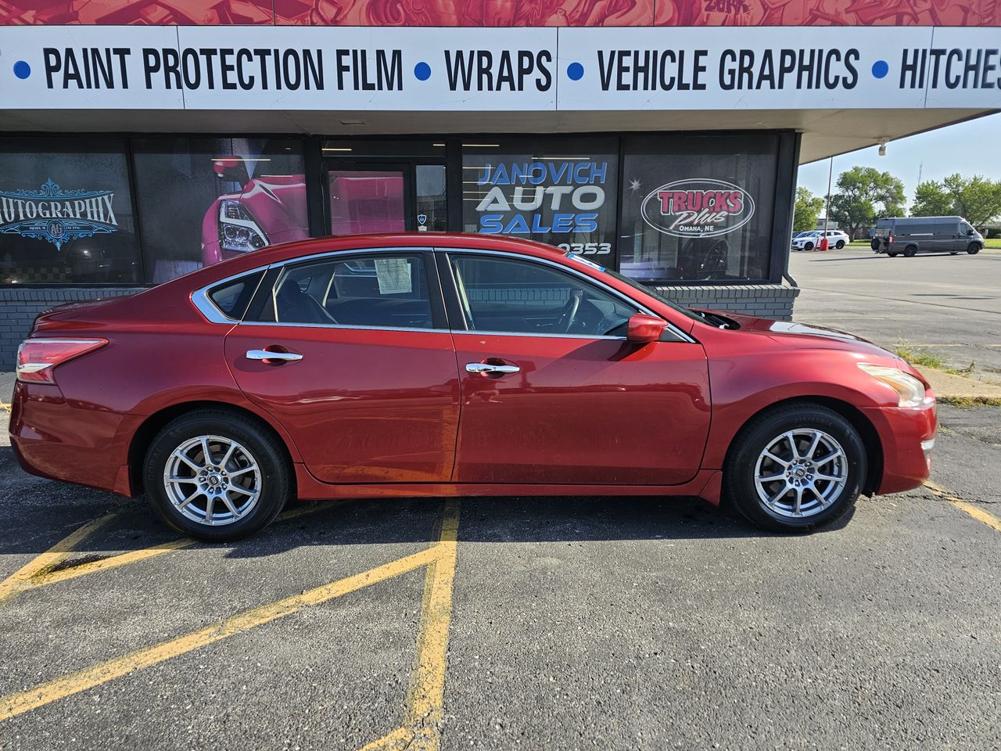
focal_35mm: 23
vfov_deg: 58.9
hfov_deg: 73.9
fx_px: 665
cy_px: 376
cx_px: 500
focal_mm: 6.3
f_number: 1.7
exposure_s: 1/424
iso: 20
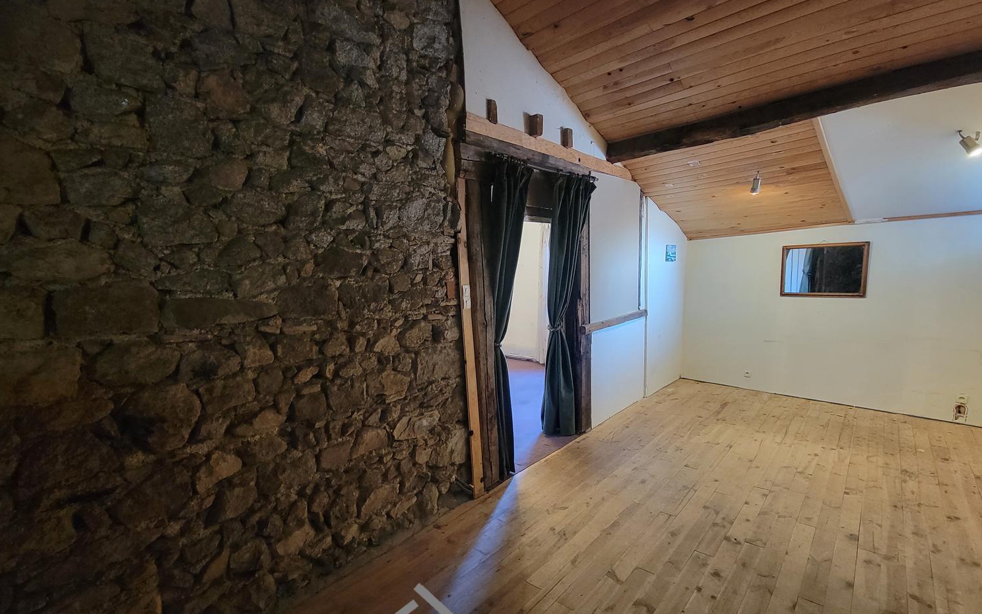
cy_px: 337
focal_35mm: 16
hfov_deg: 97.7
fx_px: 428
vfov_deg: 71.1
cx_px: 468
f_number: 2.2
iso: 640
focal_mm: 2.2
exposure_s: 1/30
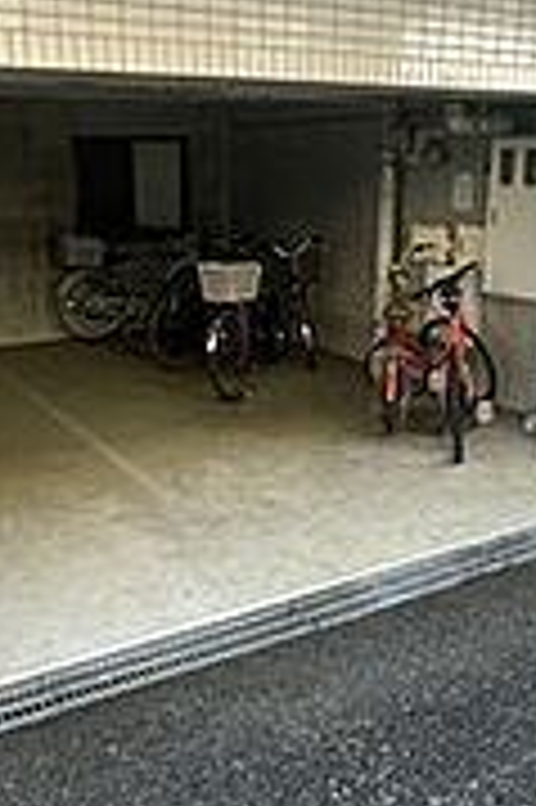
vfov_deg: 49.6
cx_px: 257
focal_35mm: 39
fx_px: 873
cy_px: 396
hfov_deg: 34.1
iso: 100
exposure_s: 1/99
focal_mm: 1.55
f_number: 2.4
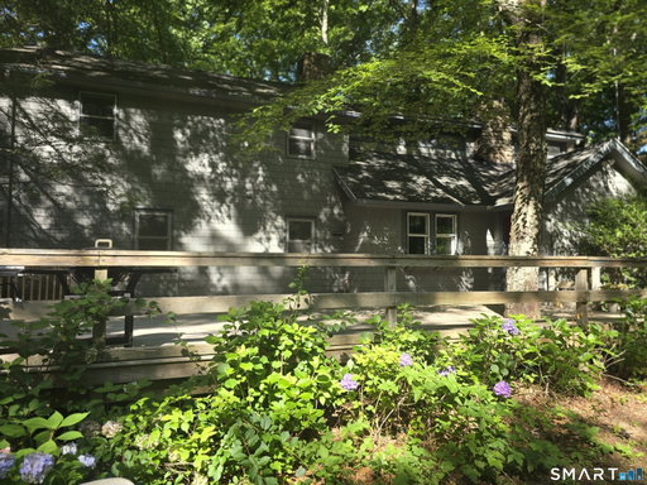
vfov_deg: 58.9
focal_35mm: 23
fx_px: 430
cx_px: 324
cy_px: 242
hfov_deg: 73.9
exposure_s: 1/120
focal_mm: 6.3
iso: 12
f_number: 1.7
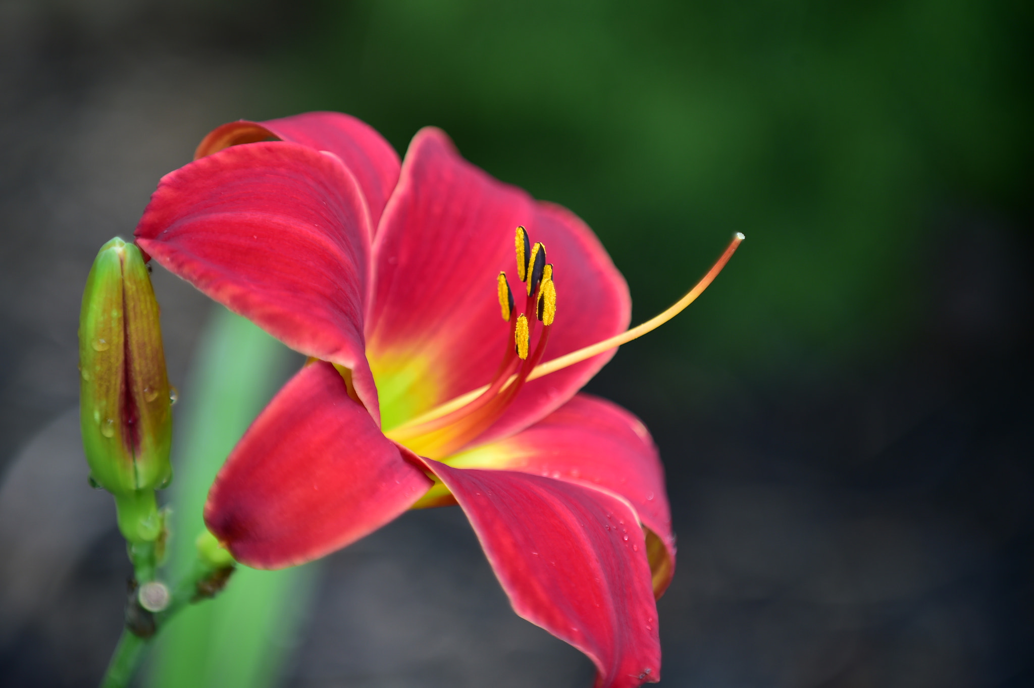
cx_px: 517
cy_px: 344
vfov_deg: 5.7
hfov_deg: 8.6
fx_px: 6889
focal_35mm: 240
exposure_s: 1/160
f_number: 4
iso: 360
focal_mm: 240
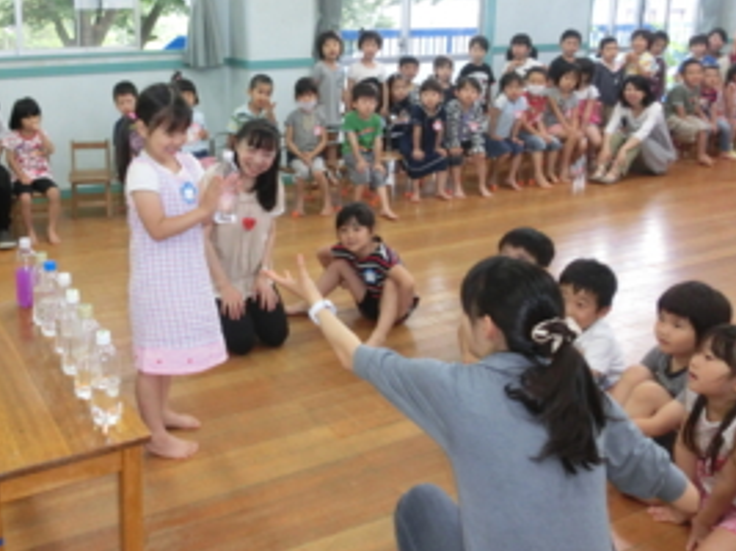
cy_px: 179
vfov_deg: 39.1
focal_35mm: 36
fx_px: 765
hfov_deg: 50.2
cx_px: 232
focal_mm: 4.24
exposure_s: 1/60
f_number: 3
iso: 400
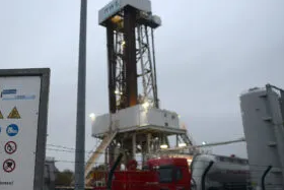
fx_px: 284
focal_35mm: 36
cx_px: 97
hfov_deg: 52.2
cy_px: 72
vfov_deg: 36.7
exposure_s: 1/100
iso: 800
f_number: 2.8
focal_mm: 24
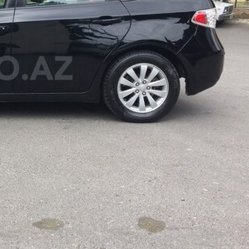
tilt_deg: -11.5
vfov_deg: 31.2
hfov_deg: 29.3
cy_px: 68
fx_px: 439
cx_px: -9
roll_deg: -2.0
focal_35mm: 54
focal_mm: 4.15
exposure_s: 1/622
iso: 32
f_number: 2.2
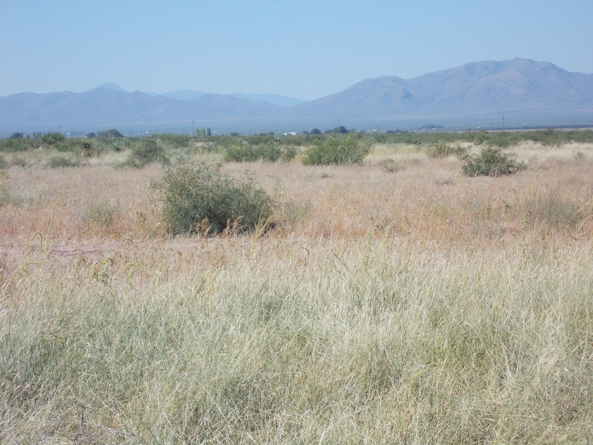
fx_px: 1936
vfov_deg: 13.1
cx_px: 296
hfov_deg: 17.4
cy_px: 222
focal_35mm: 113
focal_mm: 20.1
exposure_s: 1/320
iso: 80
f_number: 6
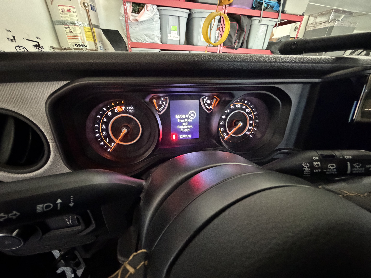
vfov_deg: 85.7
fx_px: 150
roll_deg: -2.4
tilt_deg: -28.1
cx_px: 186
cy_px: 139
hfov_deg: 102.1
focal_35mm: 14
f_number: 2.2
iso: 1600
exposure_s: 1/36
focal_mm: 2.22
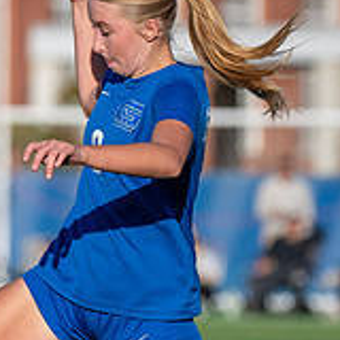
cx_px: 62
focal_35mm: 712
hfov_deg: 2.5
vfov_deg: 2.5
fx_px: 7912
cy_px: 283
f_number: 2.8
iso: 110
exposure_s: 1/2000
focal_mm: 150
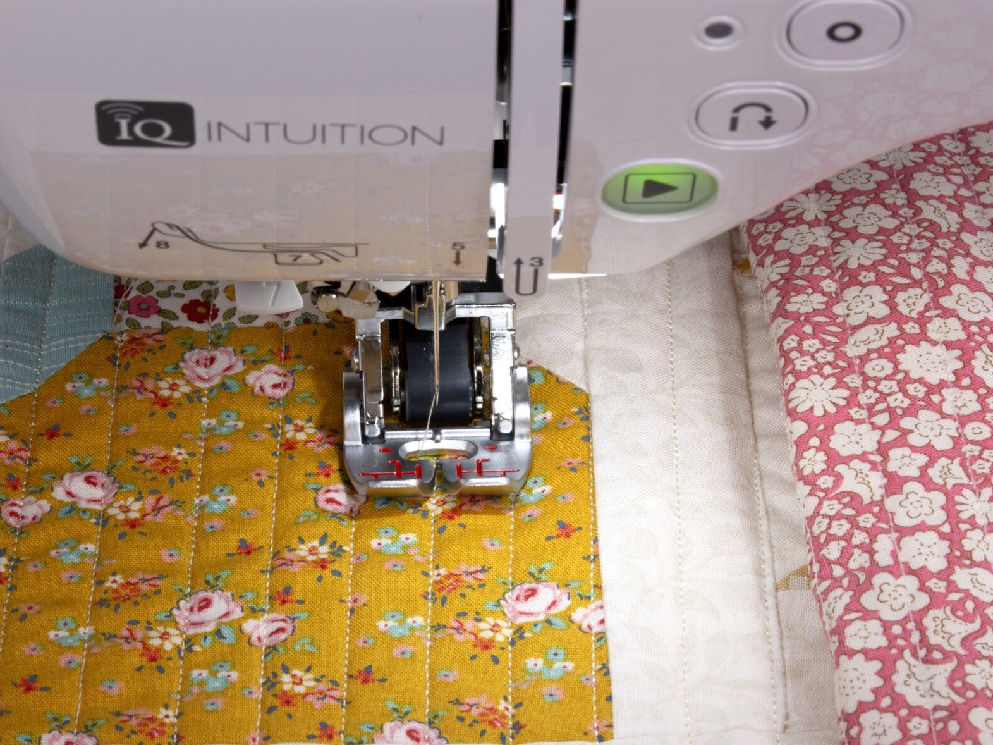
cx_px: 434
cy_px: 335
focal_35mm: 141
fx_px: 4044
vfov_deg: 10.5
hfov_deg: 14.0
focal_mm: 60
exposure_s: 1/10
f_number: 16
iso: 250
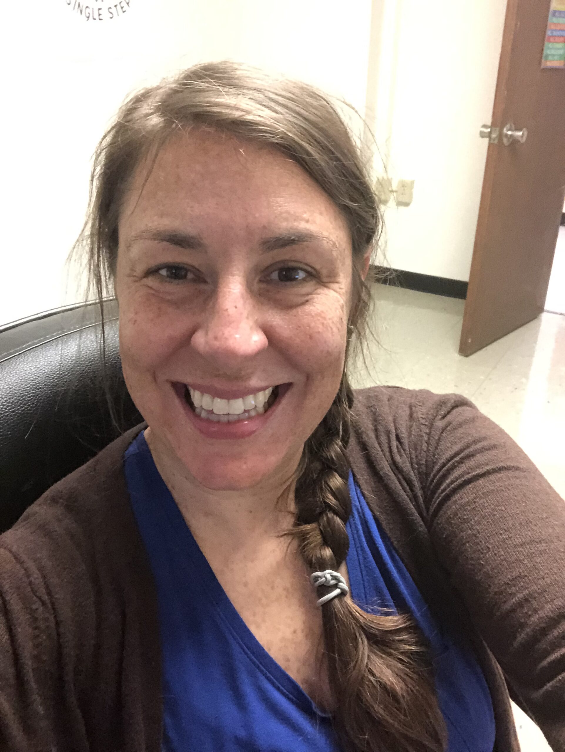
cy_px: 376
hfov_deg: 44.2
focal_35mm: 32
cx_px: 282
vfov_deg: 56.8
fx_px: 696
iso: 500
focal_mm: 2.87
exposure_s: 1/24
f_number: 2.2
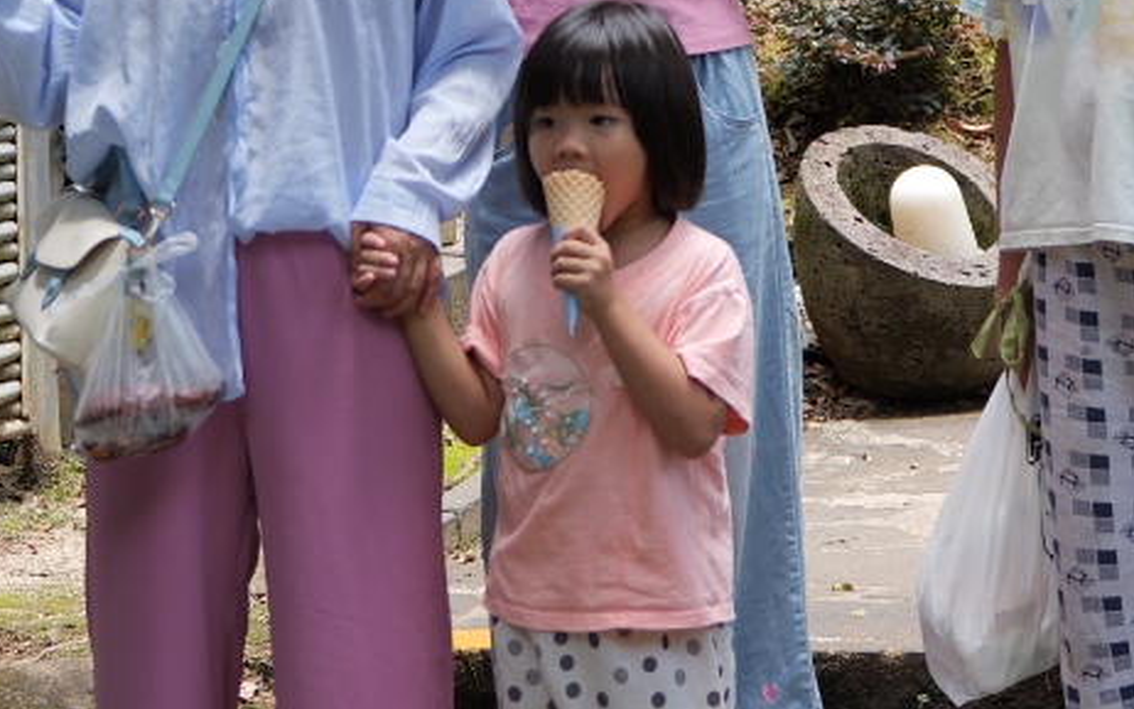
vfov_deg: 9.6
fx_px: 4142
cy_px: -179
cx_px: 511
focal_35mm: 134
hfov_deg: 15.6
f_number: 2.8
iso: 100
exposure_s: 1/250
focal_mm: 38
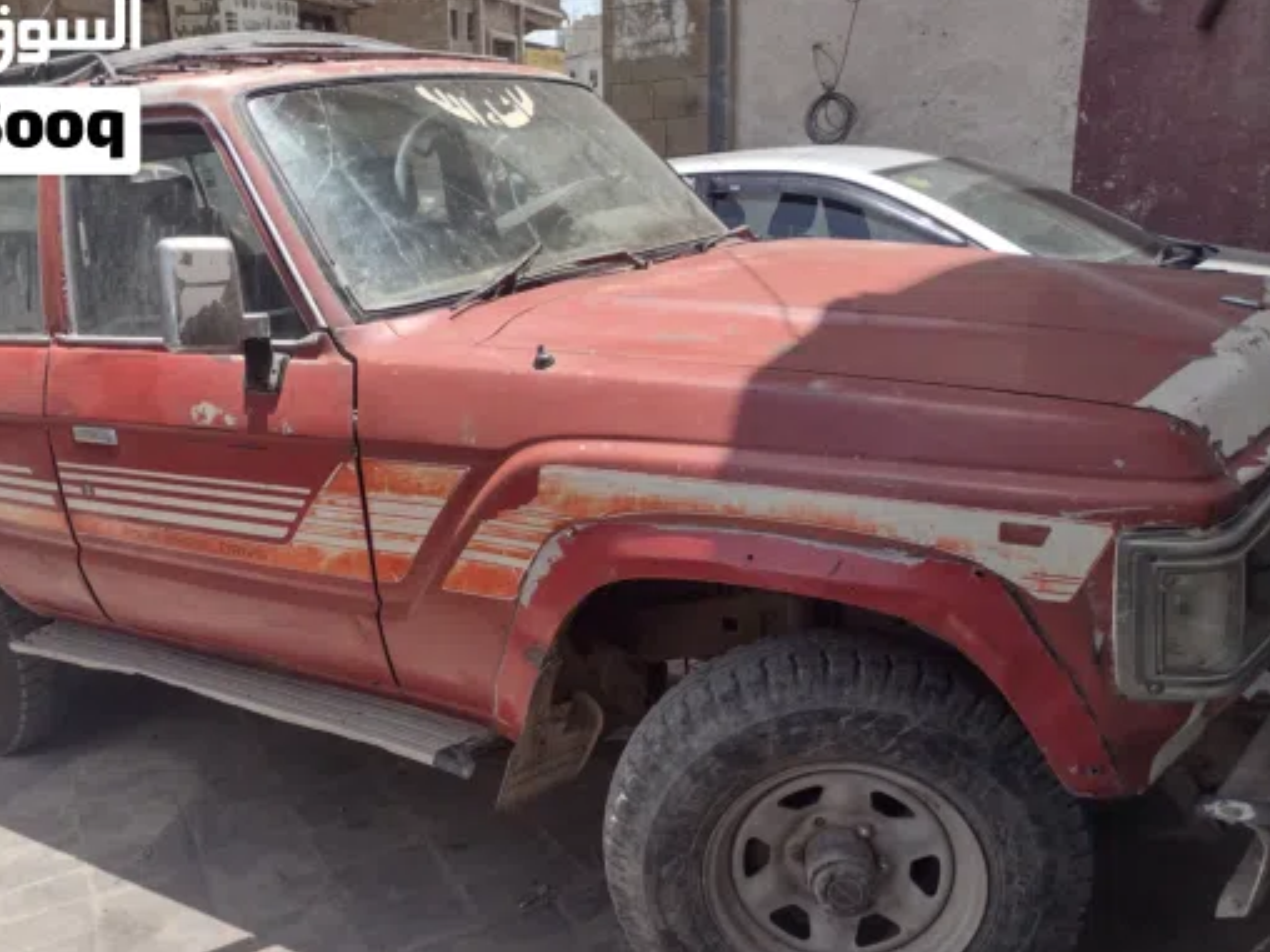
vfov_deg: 41.7
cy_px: 535
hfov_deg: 53.6
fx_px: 1247
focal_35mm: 34
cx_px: 518
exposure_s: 1/1197
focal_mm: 4.71
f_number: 1.7
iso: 100
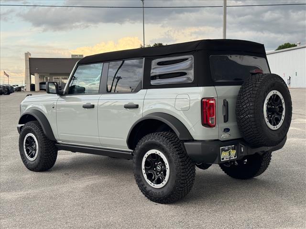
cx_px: 153
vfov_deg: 30.3
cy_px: 114
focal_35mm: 48
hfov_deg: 39.7
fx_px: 424
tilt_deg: +0.2
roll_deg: +1.3
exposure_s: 1/481
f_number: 1.78
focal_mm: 6.76
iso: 64
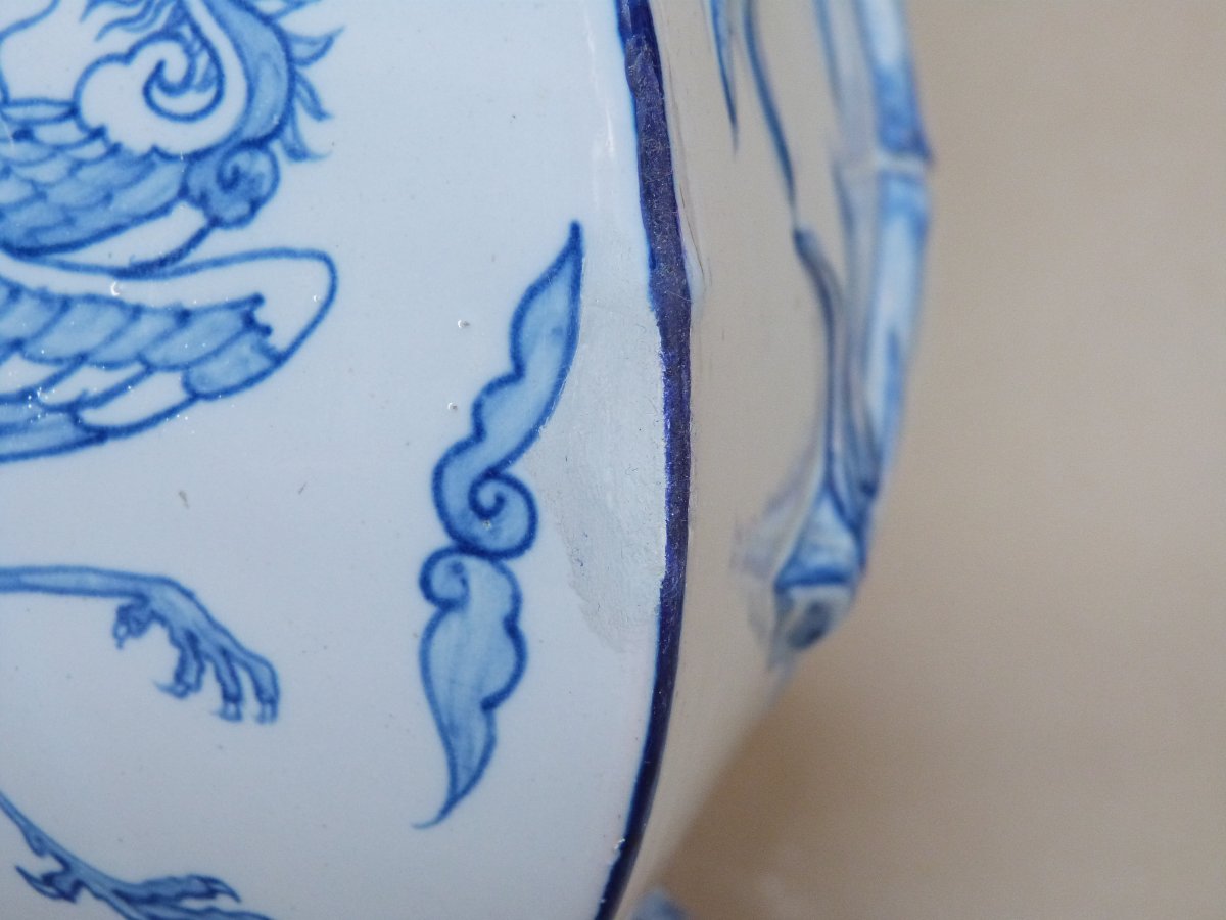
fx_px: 1771
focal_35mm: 50
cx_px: 613
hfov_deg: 38.2
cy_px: 460
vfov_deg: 29.1
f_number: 3.2
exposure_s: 1/30
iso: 400
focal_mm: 9
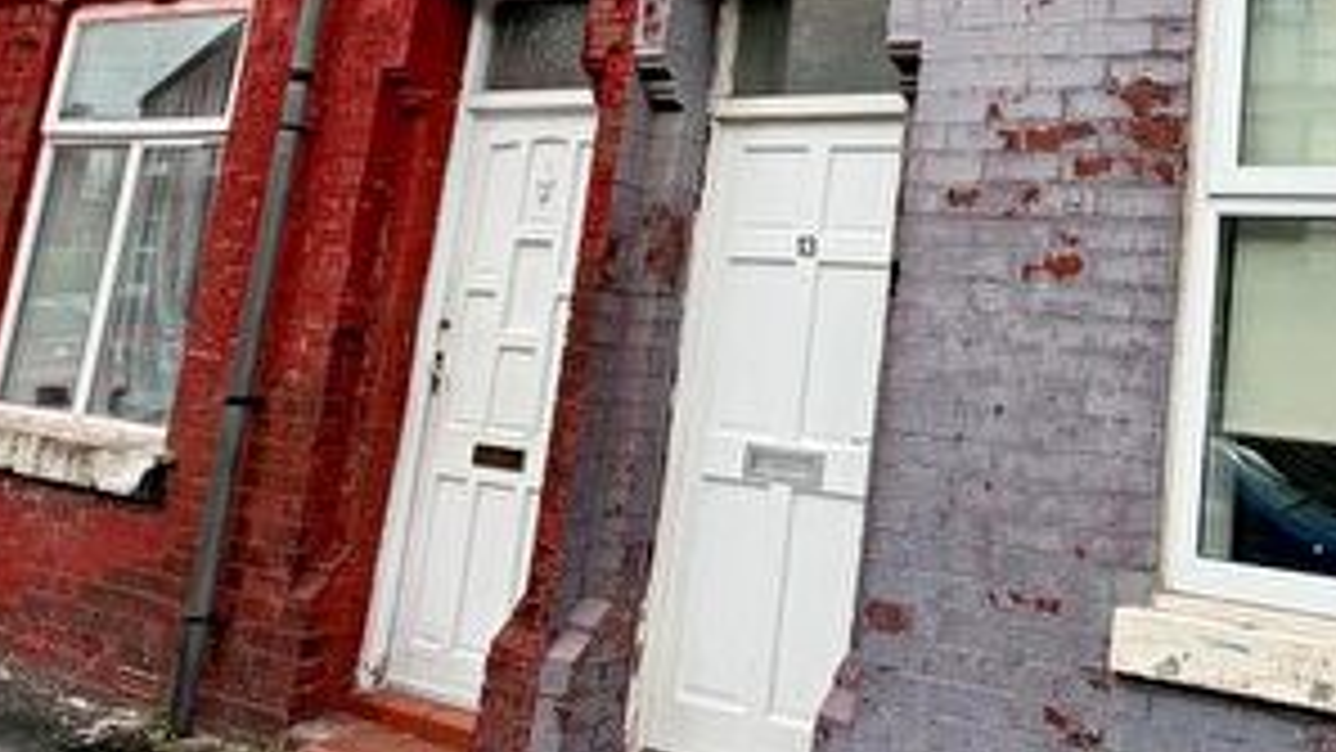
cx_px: 1143
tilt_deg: +11.2
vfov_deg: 31.9
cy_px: 137
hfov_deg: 50.5
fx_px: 1275
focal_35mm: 36
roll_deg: -3.8
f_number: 2.2
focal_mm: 2.22
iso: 50
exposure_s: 1/502
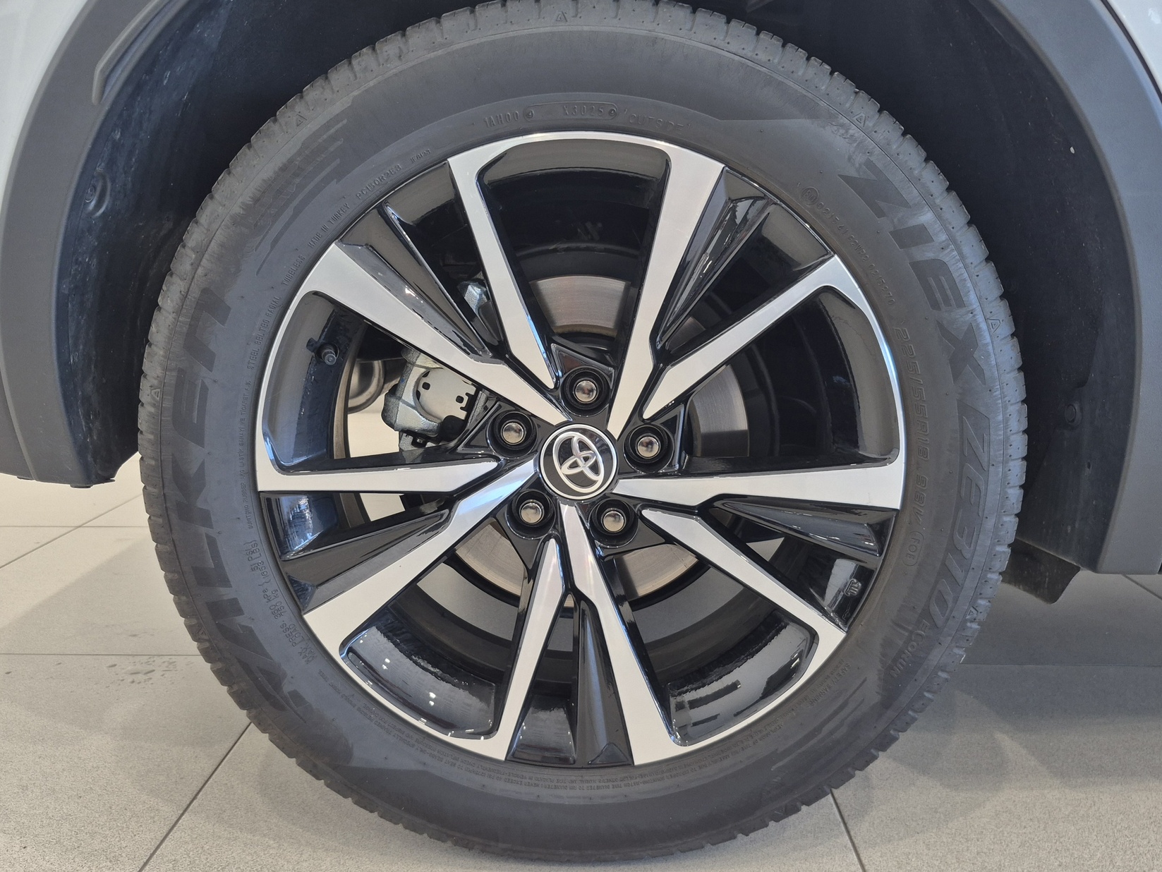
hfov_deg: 73.9
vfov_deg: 58.9
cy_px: 436
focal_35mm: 23
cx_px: 581
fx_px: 772
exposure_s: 1/100
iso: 100
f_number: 1.8
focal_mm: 5.4
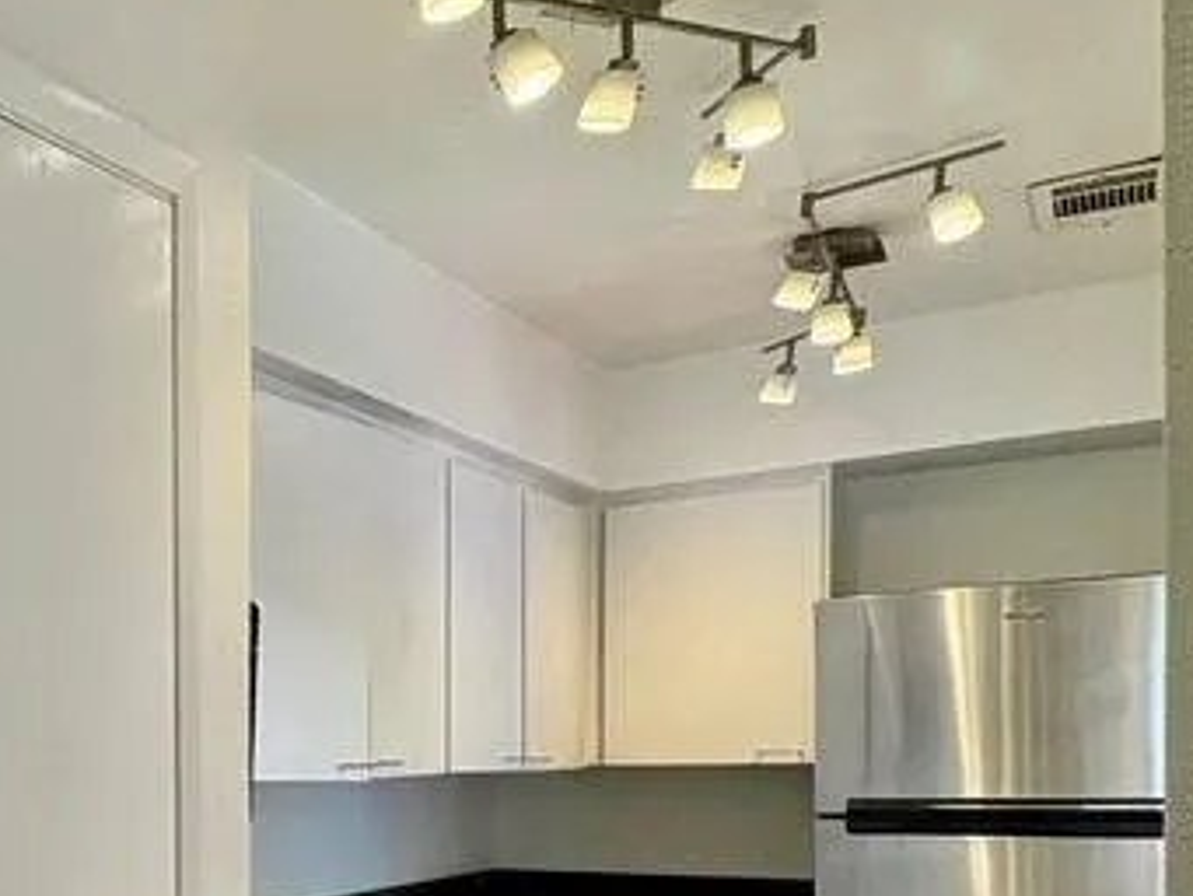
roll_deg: -1.1
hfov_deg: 31.1
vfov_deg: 32.8
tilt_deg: -0.5
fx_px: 1448
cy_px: 794
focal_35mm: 42
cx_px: -462
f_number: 2.2
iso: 160
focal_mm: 2.22
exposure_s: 1/120
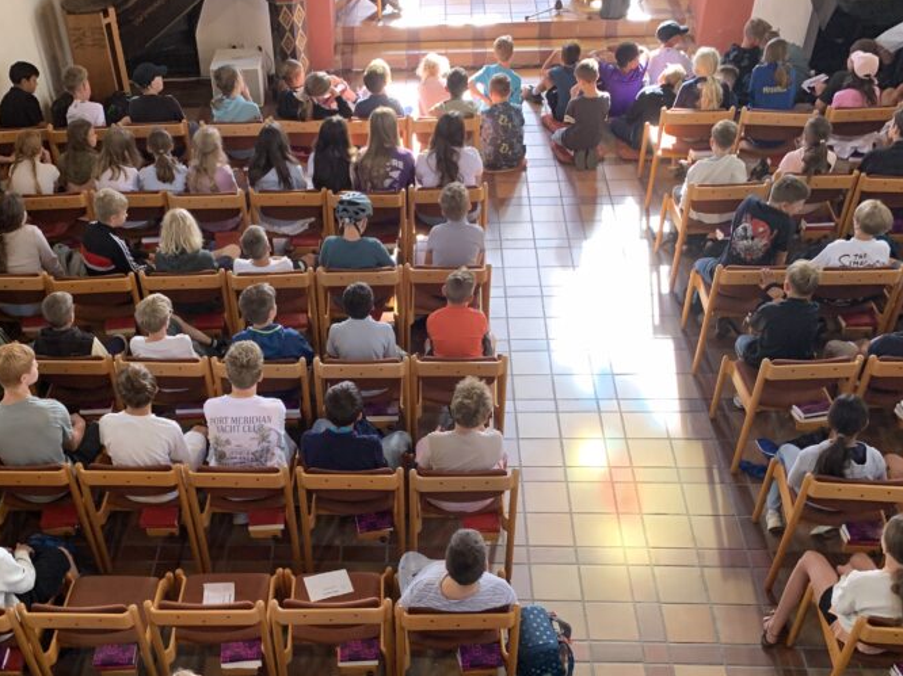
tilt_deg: -43.0
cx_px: 340
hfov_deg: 46.4
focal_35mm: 40
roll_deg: +3.1
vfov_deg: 35.3
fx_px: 1043
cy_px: 492
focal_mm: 4.25
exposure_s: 1/50
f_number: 1.8
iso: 320
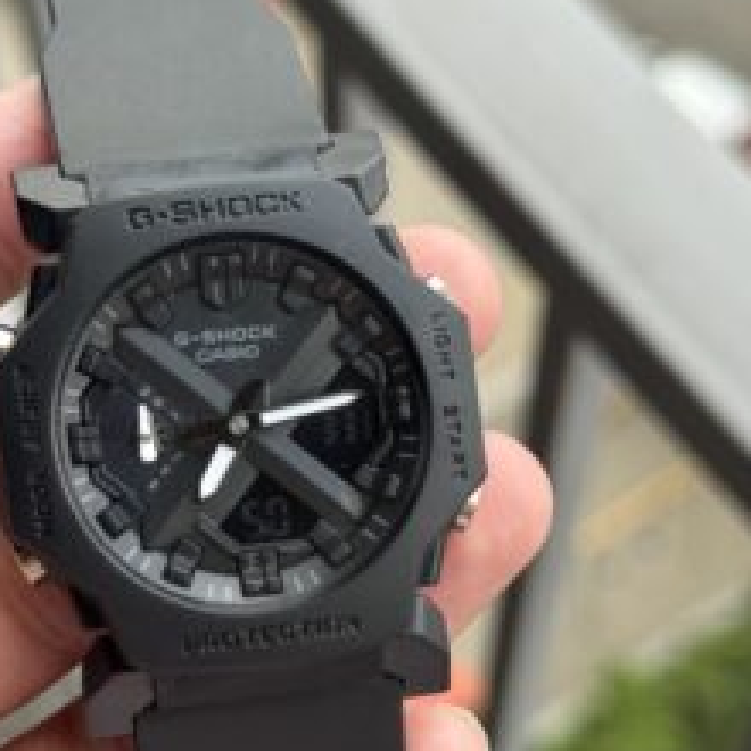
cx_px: 253
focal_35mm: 77
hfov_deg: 22.4
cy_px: 543
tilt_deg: -62.5
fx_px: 1890
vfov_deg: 22.3
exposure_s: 1/572
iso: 64
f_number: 1.78
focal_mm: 6.76
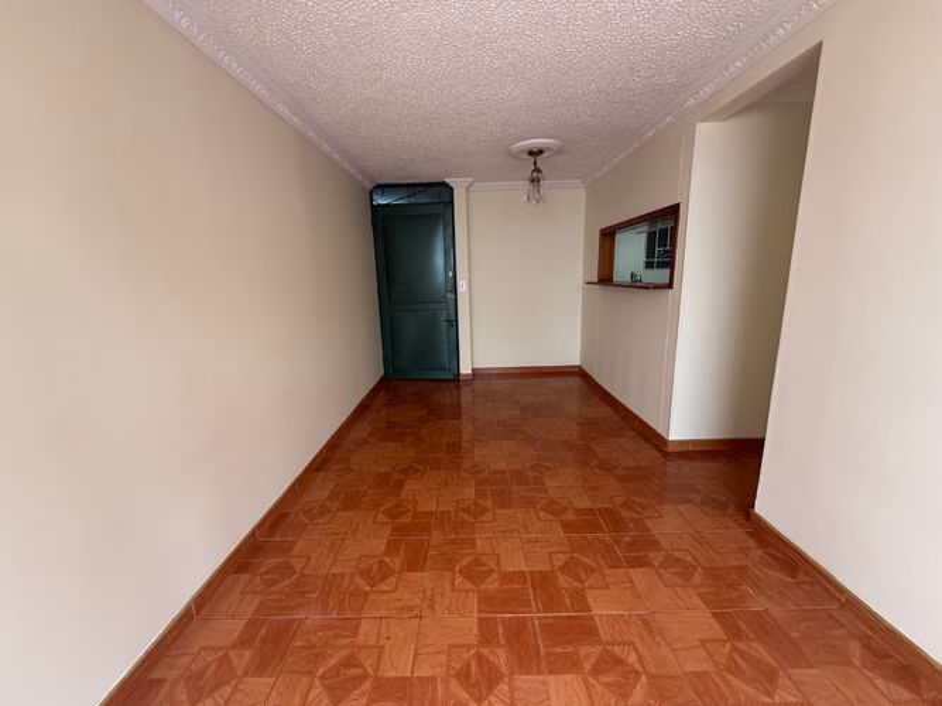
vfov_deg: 85.7
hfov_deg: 102.1
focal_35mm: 14
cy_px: 353
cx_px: 471
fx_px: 381
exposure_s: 1/69
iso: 320
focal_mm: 2.22
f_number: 2.2
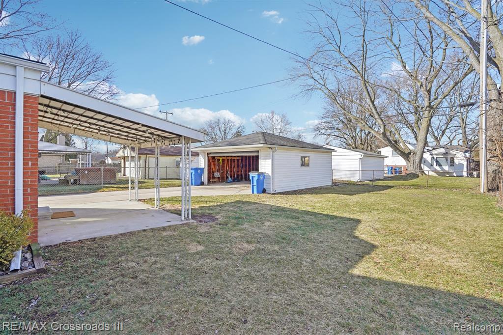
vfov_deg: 73.7
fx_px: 223
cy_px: 168
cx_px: 252
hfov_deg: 96.8
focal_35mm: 16
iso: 400
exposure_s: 1/800
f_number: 8
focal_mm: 16
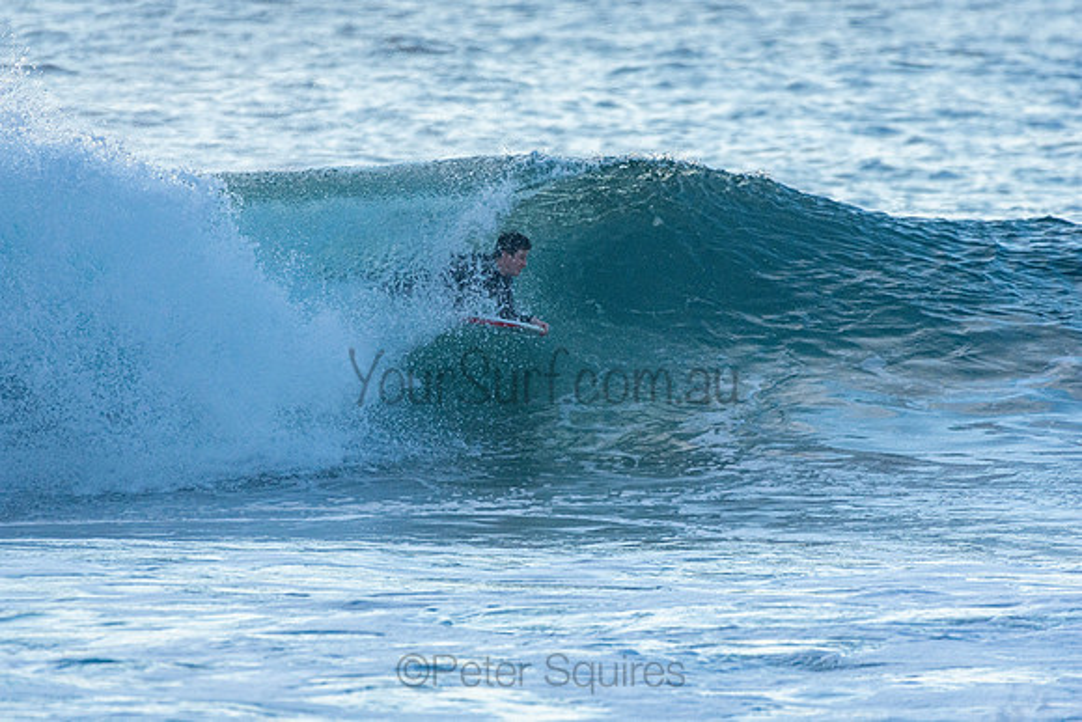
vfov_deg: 1.9
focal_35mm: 720
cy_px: 361
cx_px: 541
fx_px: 21644
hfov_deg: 2.9
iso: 560
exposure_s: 1/1250
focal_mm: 480
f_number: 5.6
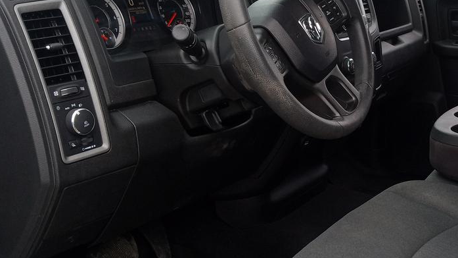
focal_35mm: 56
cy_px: 132
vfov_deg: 21.4
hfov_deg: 35.6
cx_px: 385
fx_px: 680
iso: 102
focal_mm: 3.71
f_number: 2.2
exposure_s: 1/270
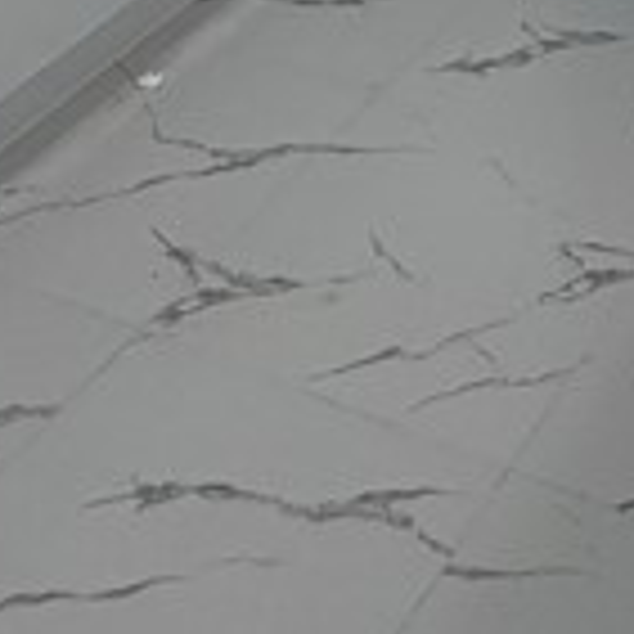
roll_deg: -0.3
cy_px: -935
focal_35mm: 90
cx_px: 724
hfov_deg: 18.5
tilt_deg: -2.1
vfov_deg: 13.4
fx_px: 1865
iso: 125
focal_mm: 2.22
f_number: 2.2
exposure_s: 1/120
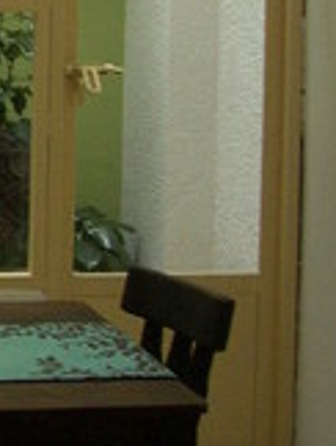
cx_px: -242
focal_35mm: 137
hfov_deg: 10.3
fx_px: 1768
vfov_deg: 14.1
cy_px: -36
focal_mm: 6.2
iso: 183
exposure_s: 1/30
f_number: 2.8
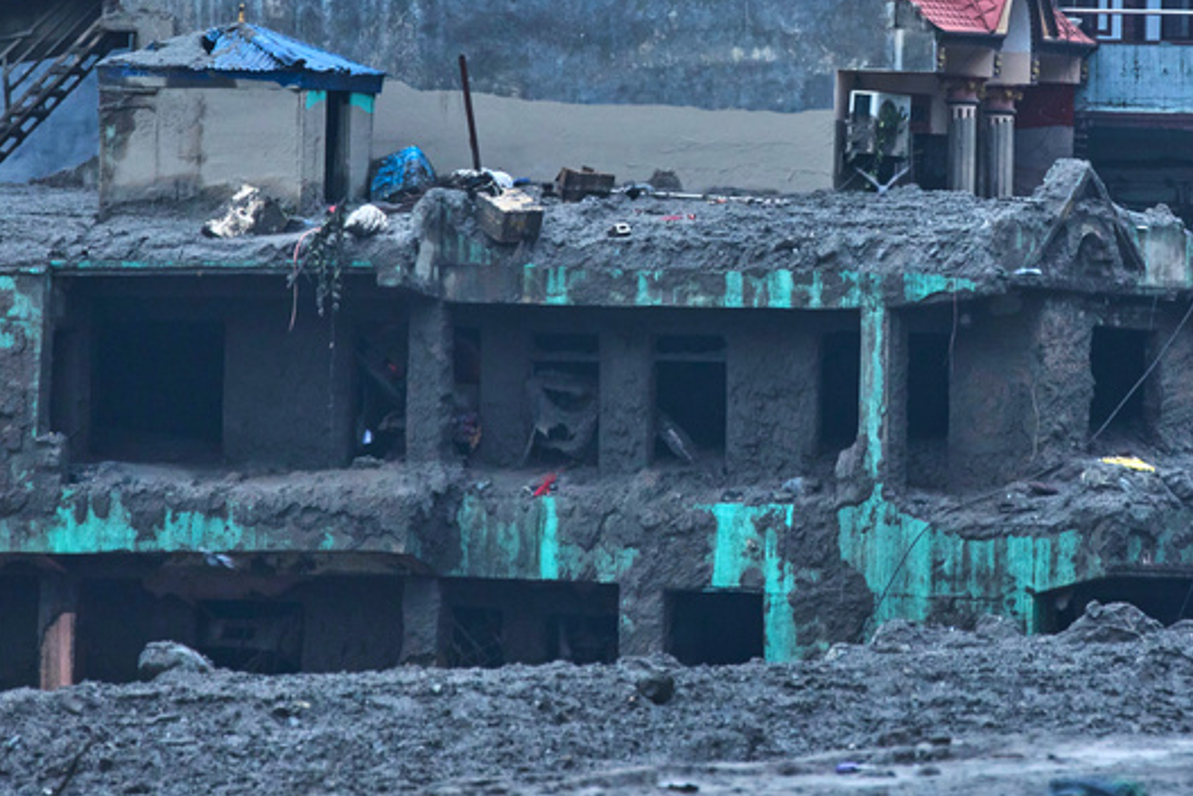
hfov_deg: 2.7
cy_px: 34
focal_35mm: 775
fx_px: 25681
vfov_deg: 1.8
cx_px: 841
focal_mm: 400
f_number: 5.6
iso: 1000
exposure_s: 1/400
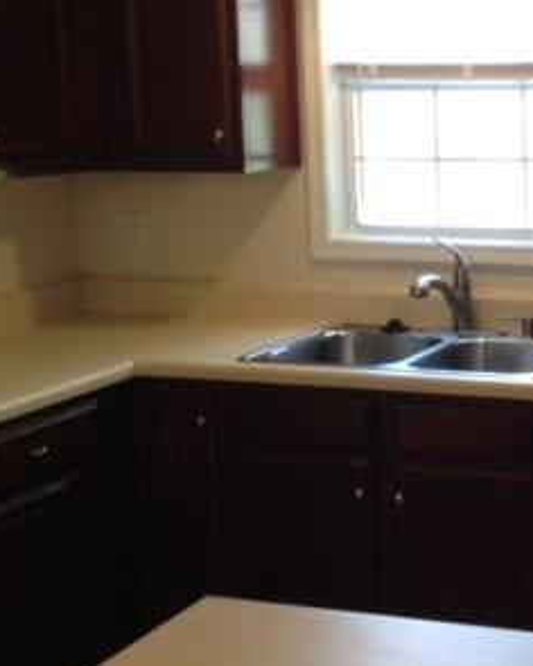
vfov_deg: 25.6
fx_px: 1459
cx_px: 603
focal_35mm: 74
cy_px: 246
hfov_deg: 19.7
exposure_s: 1/20
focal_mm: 4.28
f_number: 2.4
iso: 64
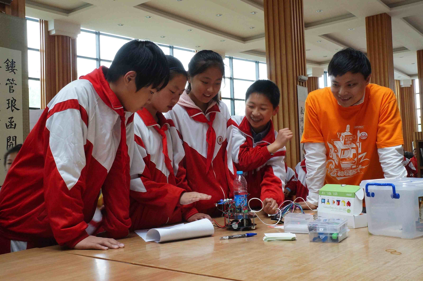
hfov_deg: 51.3
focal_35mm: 38
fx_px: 440
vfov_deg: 35.4
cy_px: 140
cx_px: 212
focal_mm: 25
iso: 2500
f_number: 14
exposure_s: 1/60
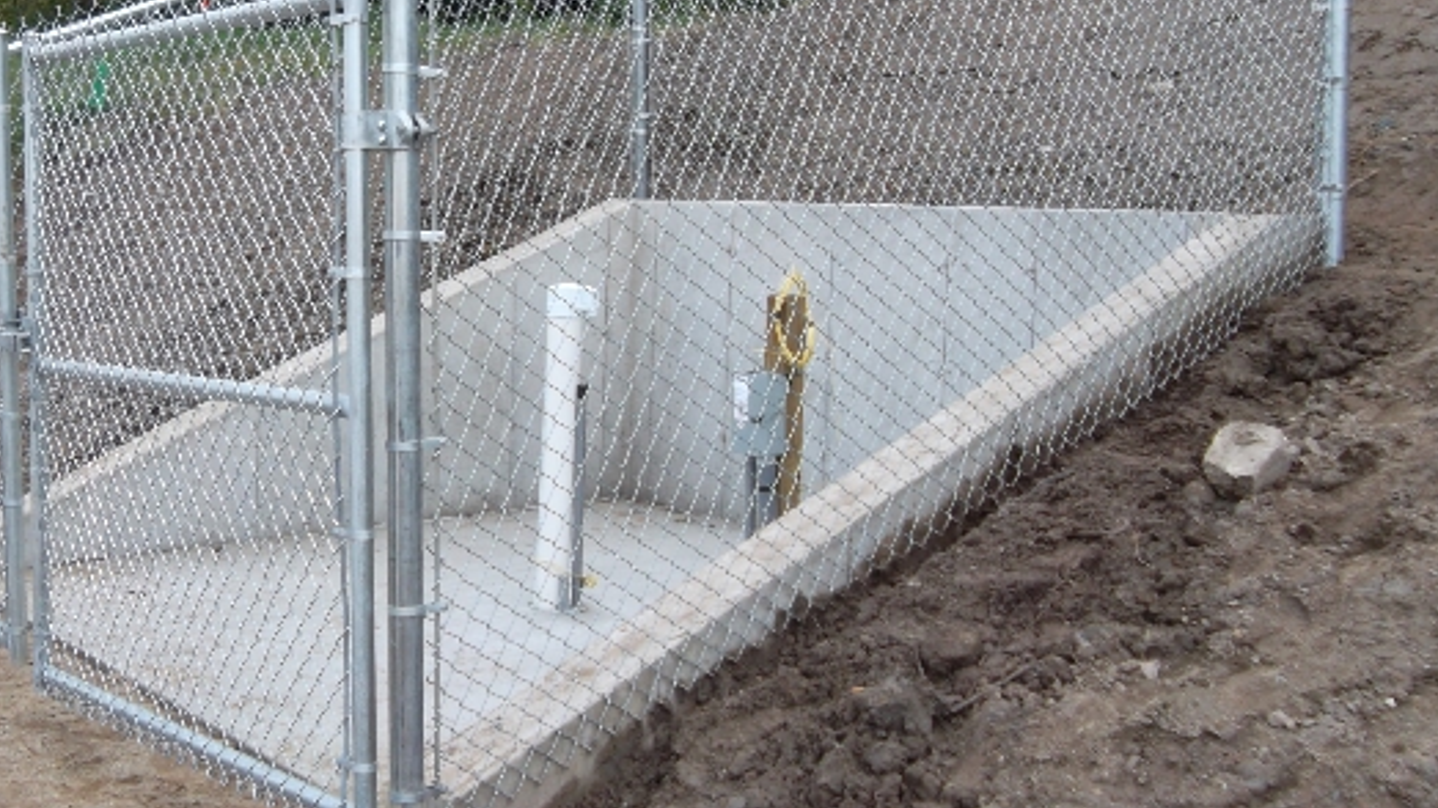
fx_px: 1716
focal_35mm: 45
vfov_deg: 26.3
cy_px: 253
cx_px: 577
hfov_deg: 45.2
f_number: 3.5
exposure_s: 1/220
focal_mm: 4.9
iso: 80
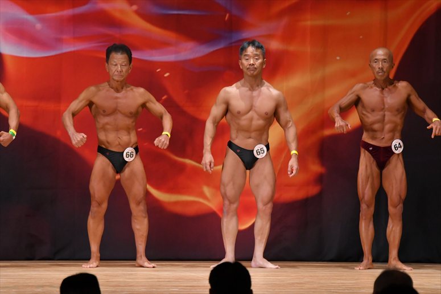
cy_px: 147
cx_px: 220
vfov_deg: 5.1
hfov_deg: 7.6
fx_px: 3306
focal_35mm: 270
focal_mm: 180
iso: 4000
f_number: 5.6
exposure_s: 1/400
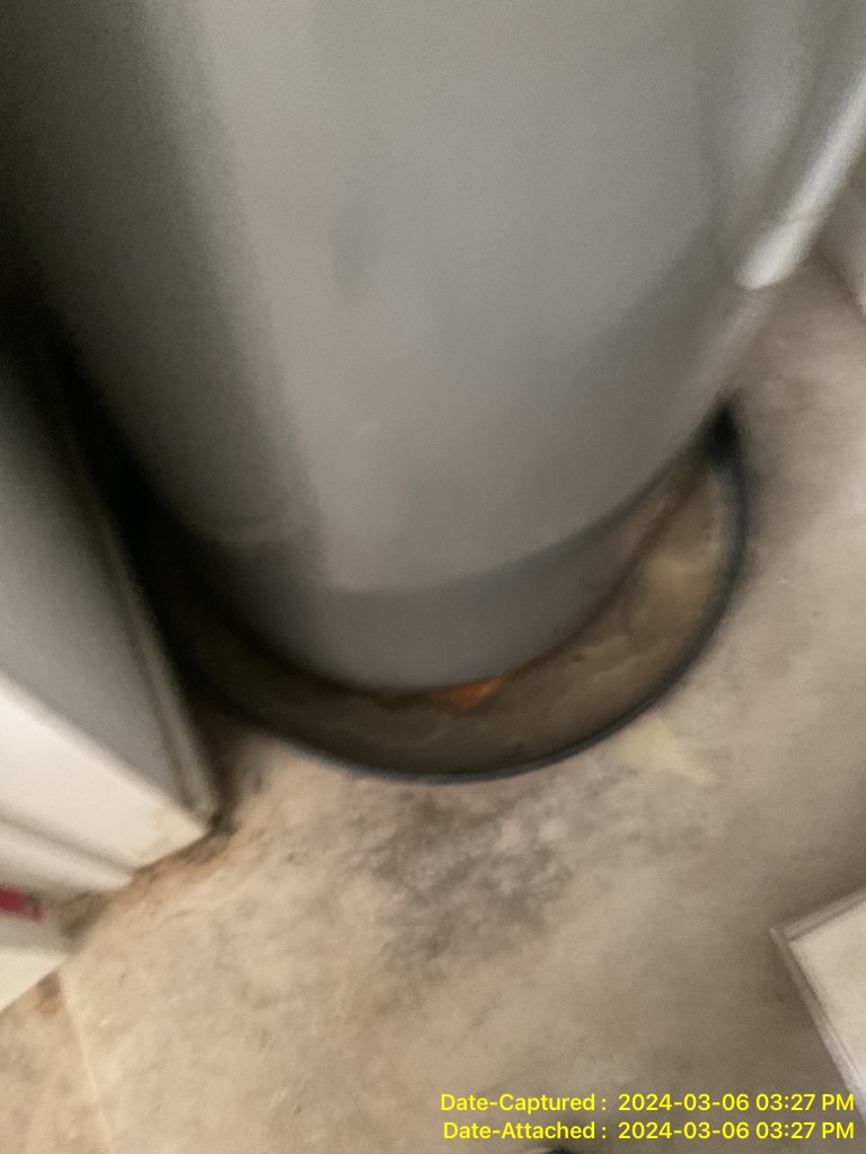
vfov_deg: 61.7
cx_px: 433
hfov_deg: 48.2
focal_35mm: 29
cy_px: 577
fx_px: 967
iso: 500
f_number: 1.8
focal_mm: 3
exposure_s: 1/20
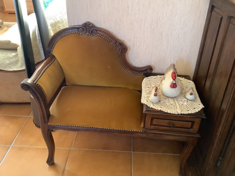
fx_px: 210
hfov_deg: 58.4
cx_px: 118
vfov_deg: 45.4
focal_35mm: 31
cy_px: 88
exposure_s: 1/30
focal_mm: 3.3
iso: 400
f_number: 2.4
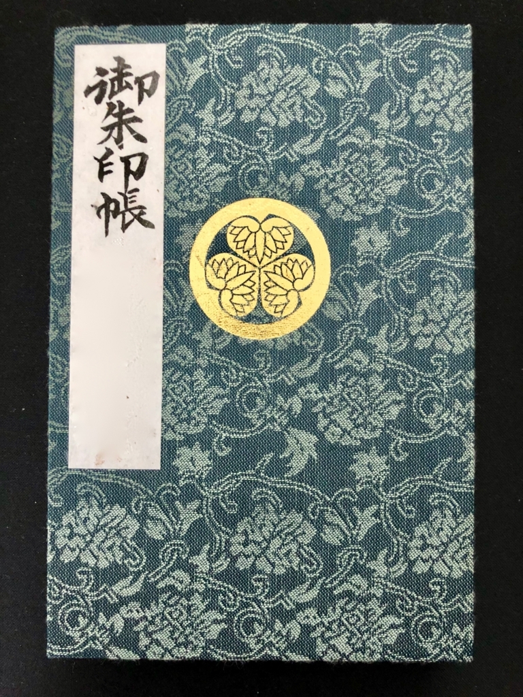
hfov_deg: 49.7
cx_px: 262
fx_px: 564
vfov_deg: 63.4
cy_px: 348
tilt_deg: -87.8
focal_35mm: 28
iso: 80
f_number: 1.8
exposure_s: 1/7
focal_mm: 3.99
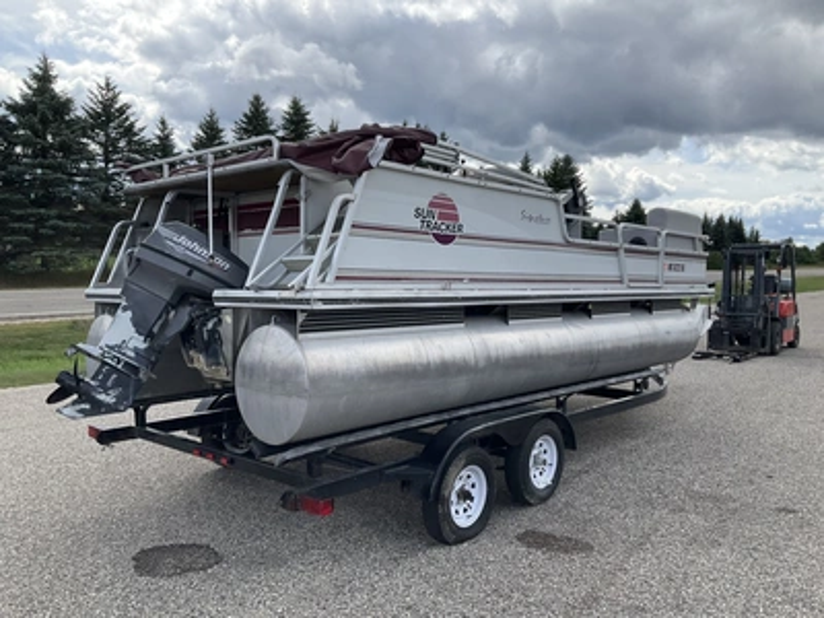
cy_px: 309
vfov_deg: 48.2
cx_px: 412
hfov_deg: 61.7
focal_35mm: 29
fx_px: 690
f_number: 1.8
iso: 25
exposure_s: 1/1015
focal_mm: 3
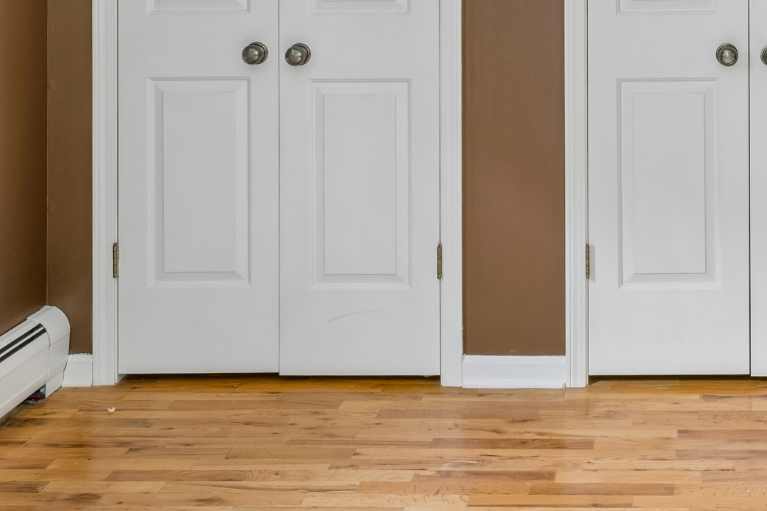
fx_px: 1097
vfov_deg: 24.0
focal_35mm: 51
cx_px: 805
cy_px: -94
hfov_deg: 34.3
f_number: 13
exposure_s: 1.3
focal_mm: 17.5
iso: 400
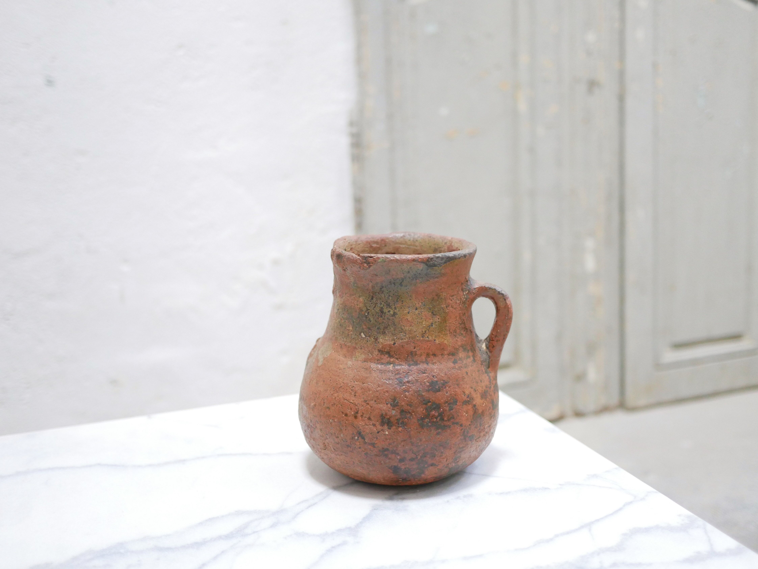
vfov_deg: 36.0
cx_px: 379
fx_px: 876
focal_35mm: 40
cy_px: 284
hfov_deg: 46.8
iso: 1600
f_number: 1.7
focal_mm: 20
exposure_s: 1/60
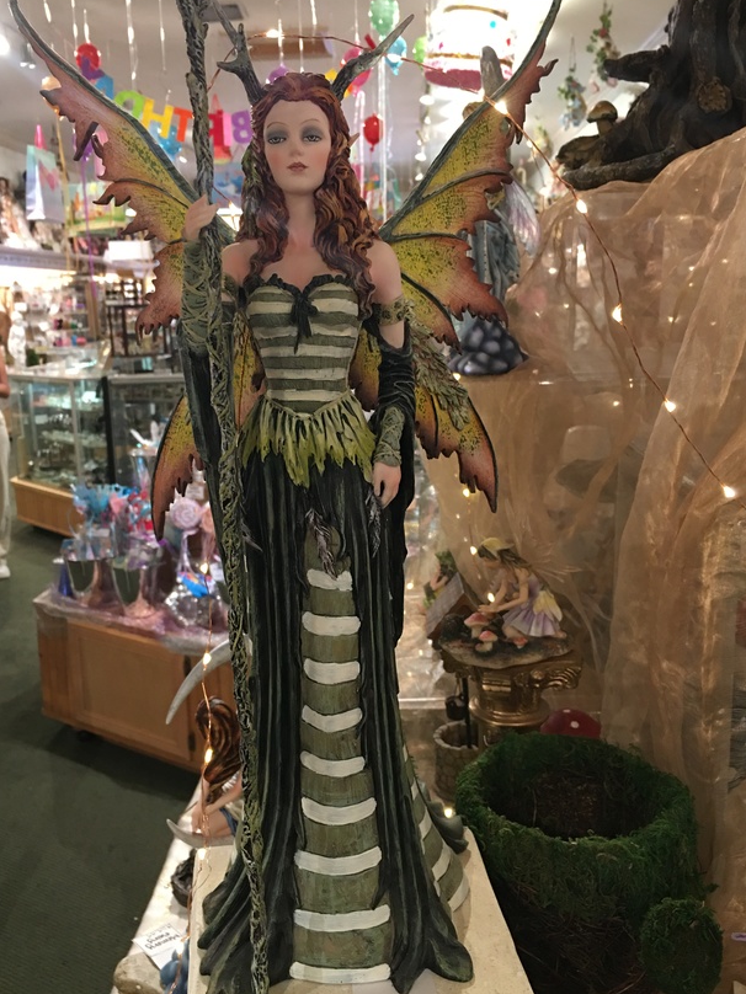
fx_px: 948
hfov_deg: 42.9
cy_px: 488
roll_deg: +2.0
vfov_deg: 55.3
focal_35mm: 33
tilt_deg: -10.8
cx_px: 363
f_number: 2.2
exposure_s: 1/15
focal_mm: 4.15
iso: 80
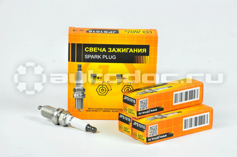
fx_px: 1036
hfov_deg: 13.1
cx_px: 118
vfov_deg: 8.7
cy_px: 78
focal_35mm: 158
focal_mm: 105
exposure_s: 1/80
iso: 200
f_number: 11
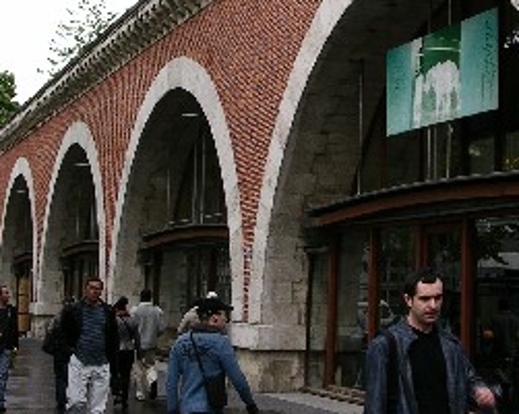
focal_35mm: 80
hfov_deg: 23.9
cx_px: 307
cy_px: 116
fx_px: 1227
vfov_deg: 19.0
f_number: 6.3
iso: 50
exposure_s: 1/90.5
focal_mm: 8.9
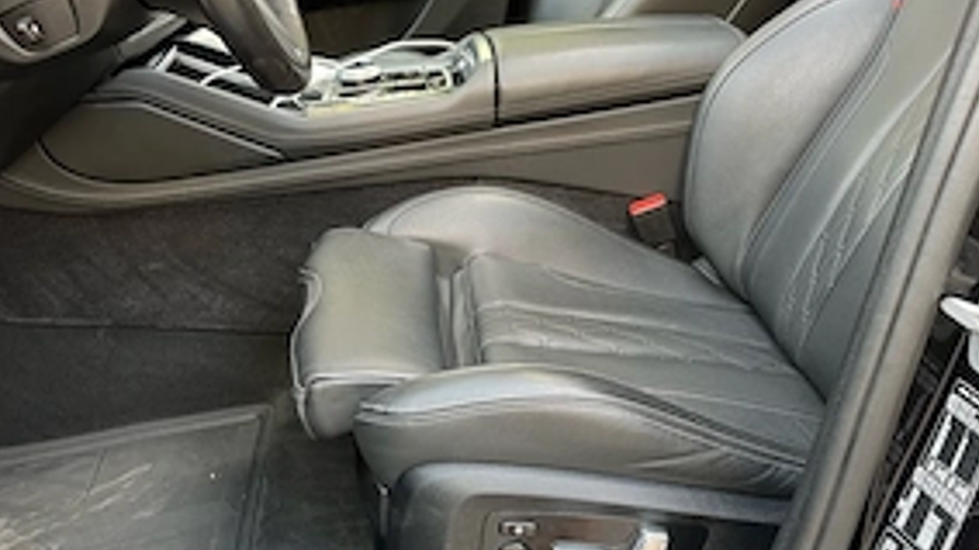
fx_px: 1038
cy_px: 263
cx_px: 491
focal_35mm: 40
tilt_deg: -20.1
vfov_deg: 29.7
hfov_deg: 50.5
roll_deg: -1.3
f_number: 1.6
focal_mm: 5.1
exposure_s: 1/53
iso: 80
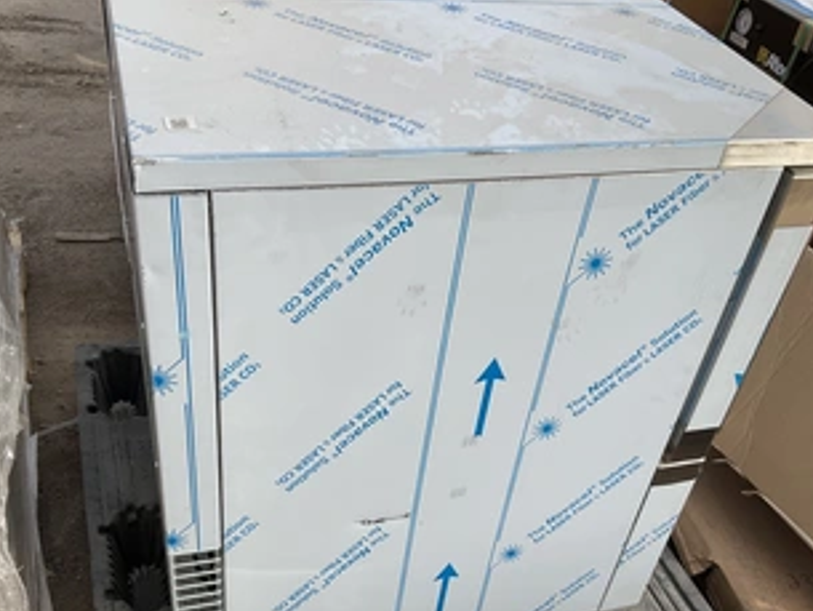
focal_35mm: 38
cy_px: 376
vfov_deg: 37.5
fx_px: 893
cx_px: 426
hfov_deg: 48.9
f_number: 1.8
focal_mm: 3
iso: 25
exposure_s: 1/1035
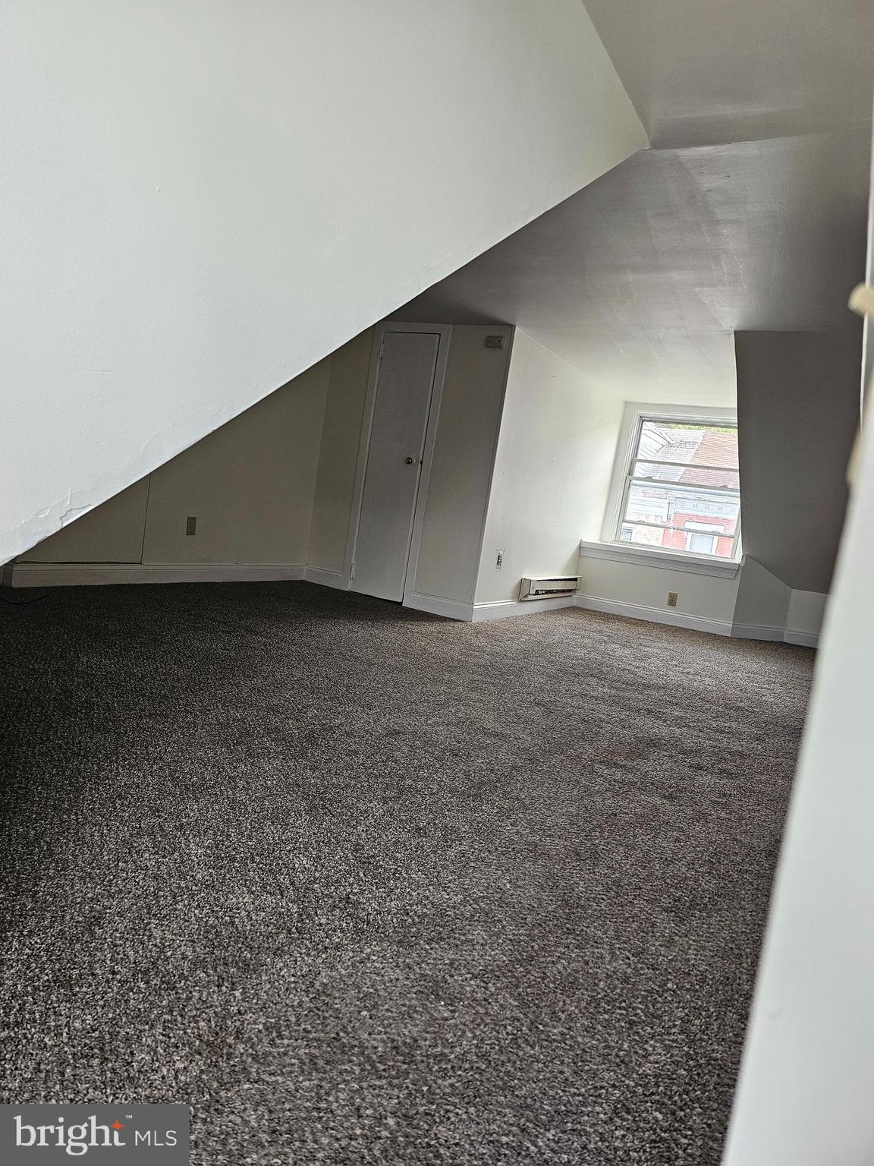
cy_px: 583
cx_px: 437
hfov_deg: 58.9
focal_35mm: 23
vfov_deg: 73.9
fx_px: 774
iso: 200
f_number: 1.7
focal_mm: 6.3
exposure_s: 1/170
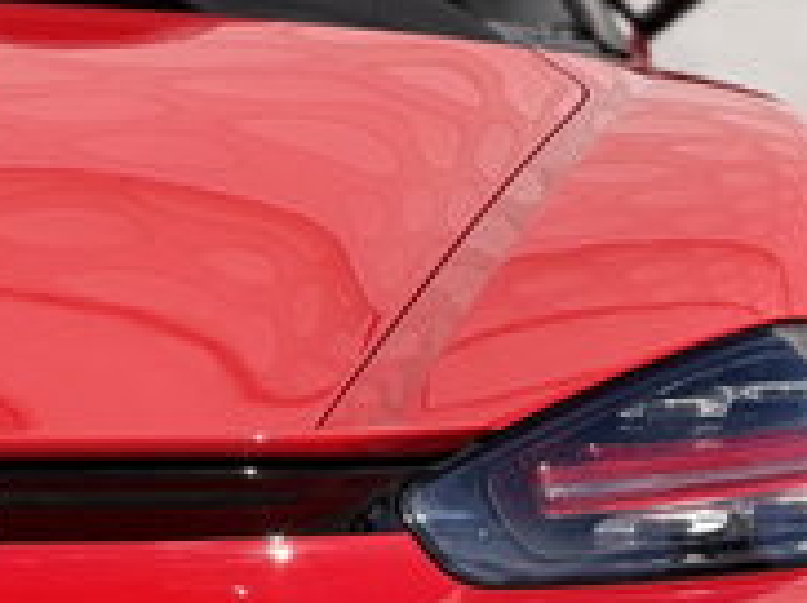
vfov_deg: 3.5
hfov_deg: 4.7
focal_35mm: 422
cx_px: -483
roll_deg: +0.6
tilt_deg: -8.7
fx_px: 9825
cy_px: 408
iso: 25
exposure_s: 1/638
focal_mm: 16.89
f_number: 2.8
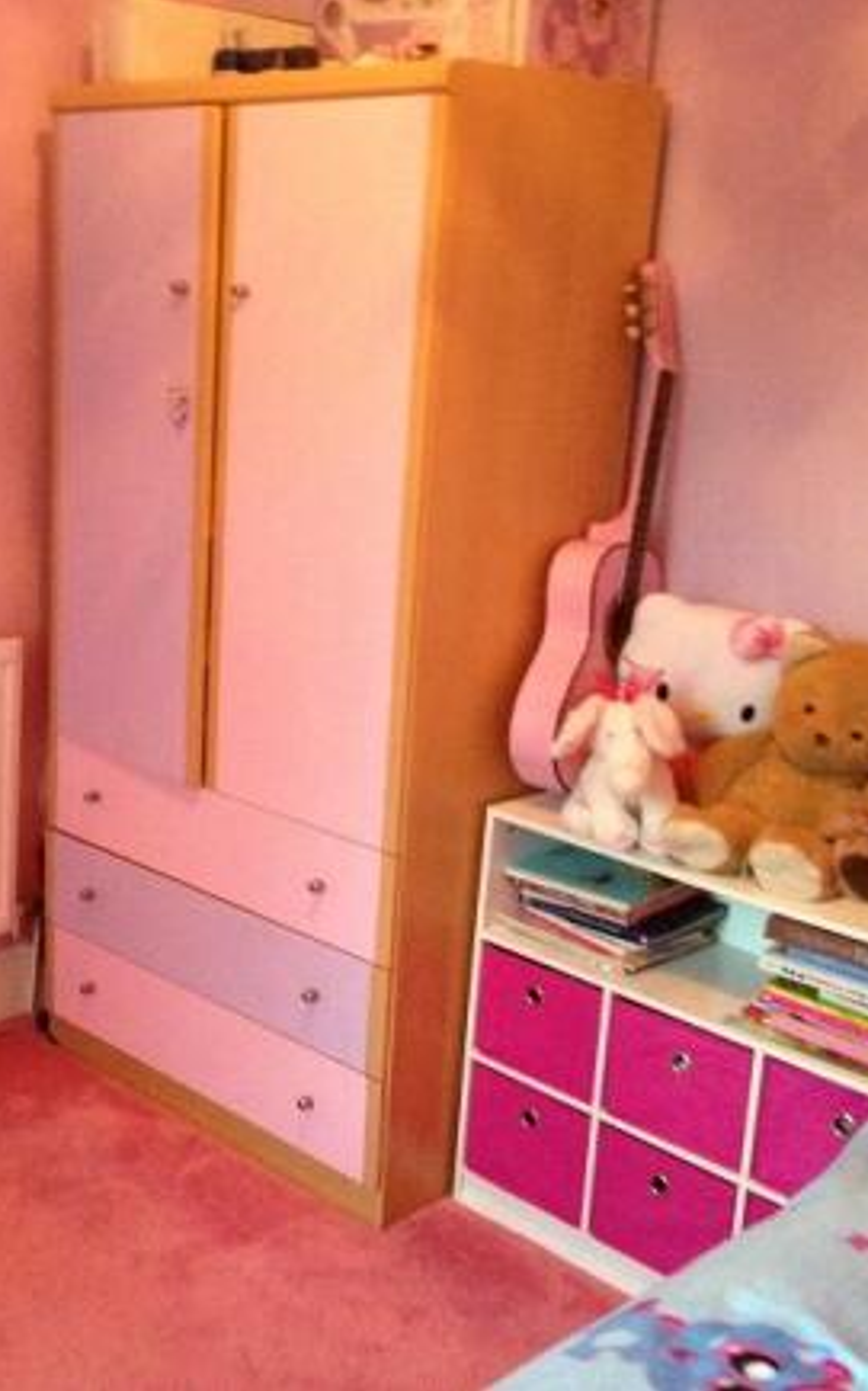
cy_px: 694
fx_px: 1780
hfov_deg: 27.1
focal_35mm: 47
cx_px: 248
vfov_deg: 42.7
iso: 400
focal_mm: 4.13
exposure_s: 1/17
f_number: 2.4
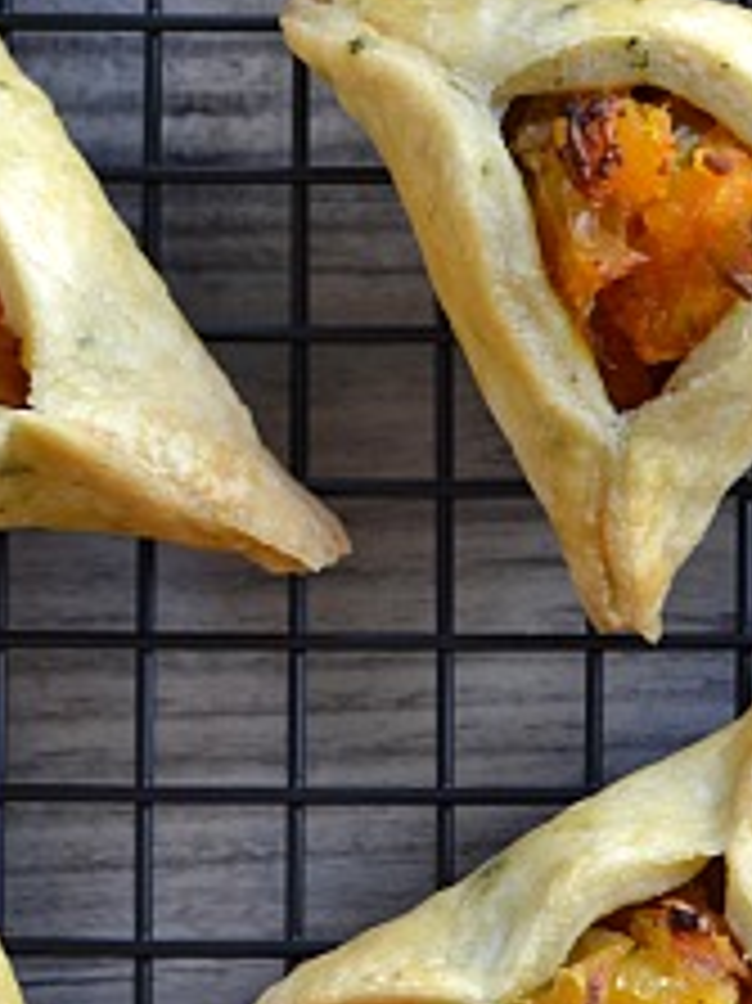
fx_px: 6002
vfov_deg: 9.6
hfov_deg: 7.1
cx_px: 923
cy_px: 358
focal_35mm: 207
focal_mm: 50
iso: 200
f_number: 4.5
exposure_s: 1/40
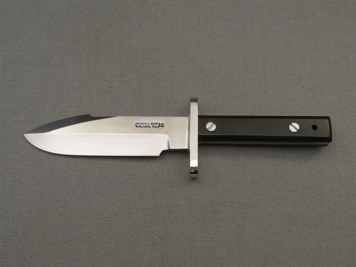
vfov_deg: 38.7
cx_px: 178
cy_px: 134
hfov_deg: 50.1
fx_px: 381
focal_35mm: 37
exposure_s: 1/30
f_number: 3.5
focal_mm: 6.6
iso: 400
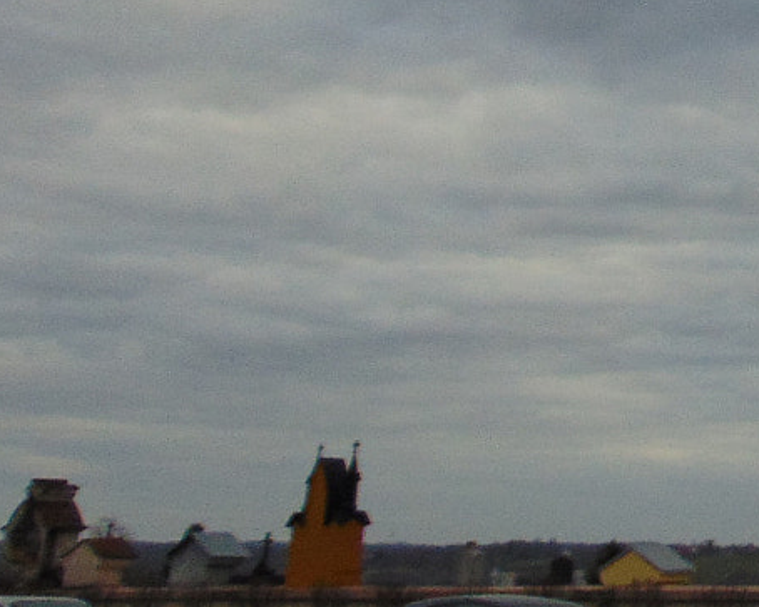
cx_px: 1195
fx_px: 1931
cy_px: -57
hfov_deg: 19.0
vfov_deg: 17.3
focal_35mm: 86
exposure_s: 1/400
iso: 80
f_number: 3
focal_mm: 4.5
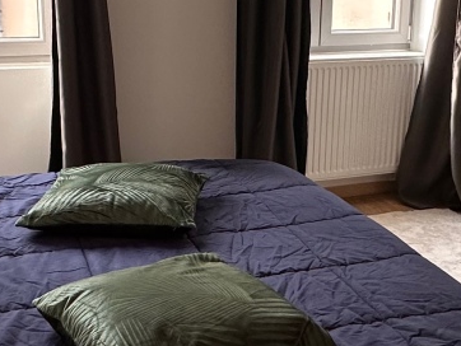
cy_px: 151
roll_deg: -1.4
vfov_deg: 25.2
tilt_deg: -14.0
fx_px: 773
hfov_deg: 33.2
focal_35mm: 58
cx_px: 265
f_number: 2.2
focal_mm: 2.22
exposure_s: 1/99
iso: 200
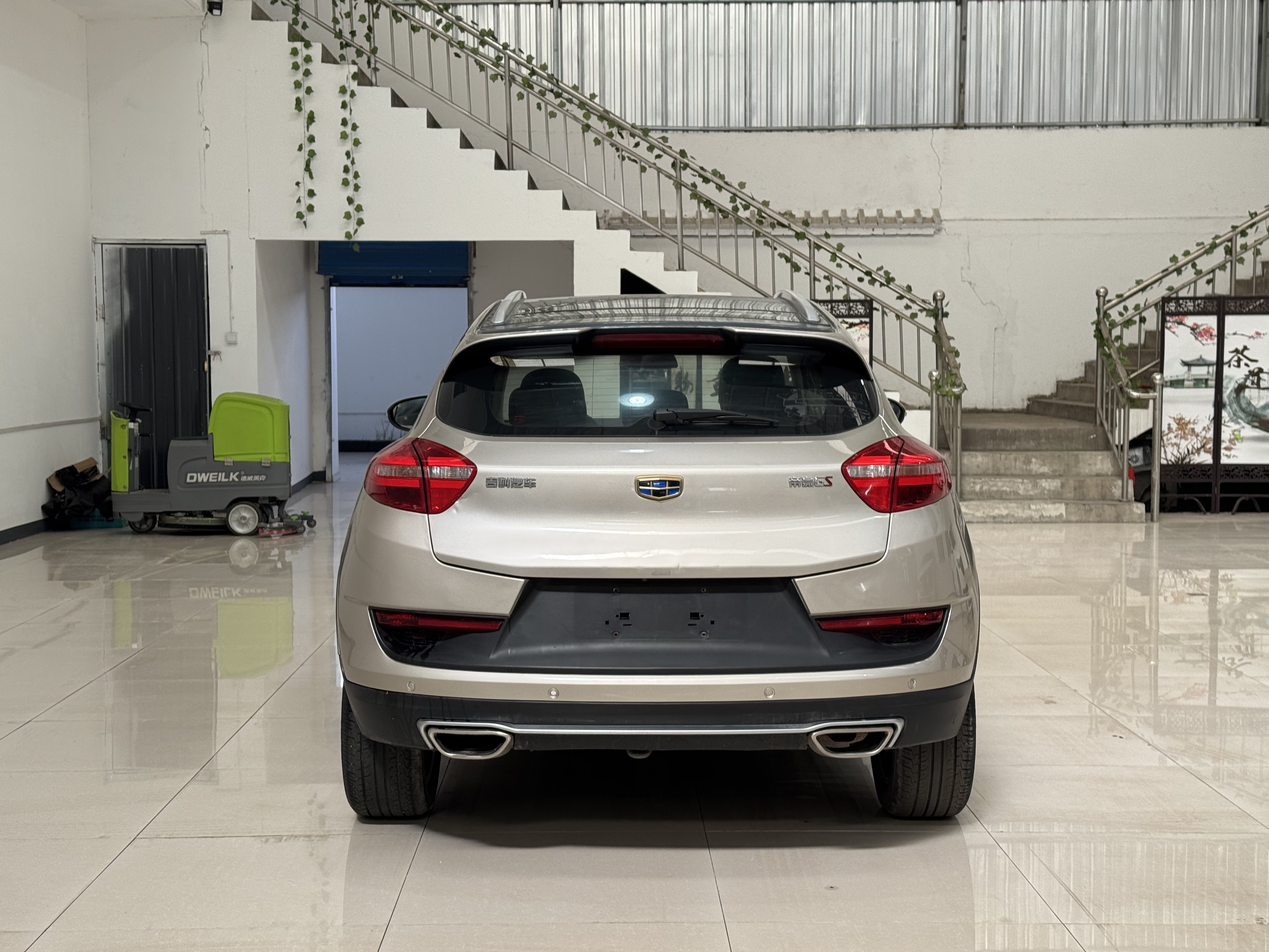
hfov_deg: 39.7
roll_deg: +0.0
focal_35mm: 48
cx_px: 634
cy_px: 476
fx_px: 1760
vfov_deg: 30.3
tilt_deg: -4.6
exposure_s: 1/514
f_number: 1.78
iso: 64
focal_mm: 6.76
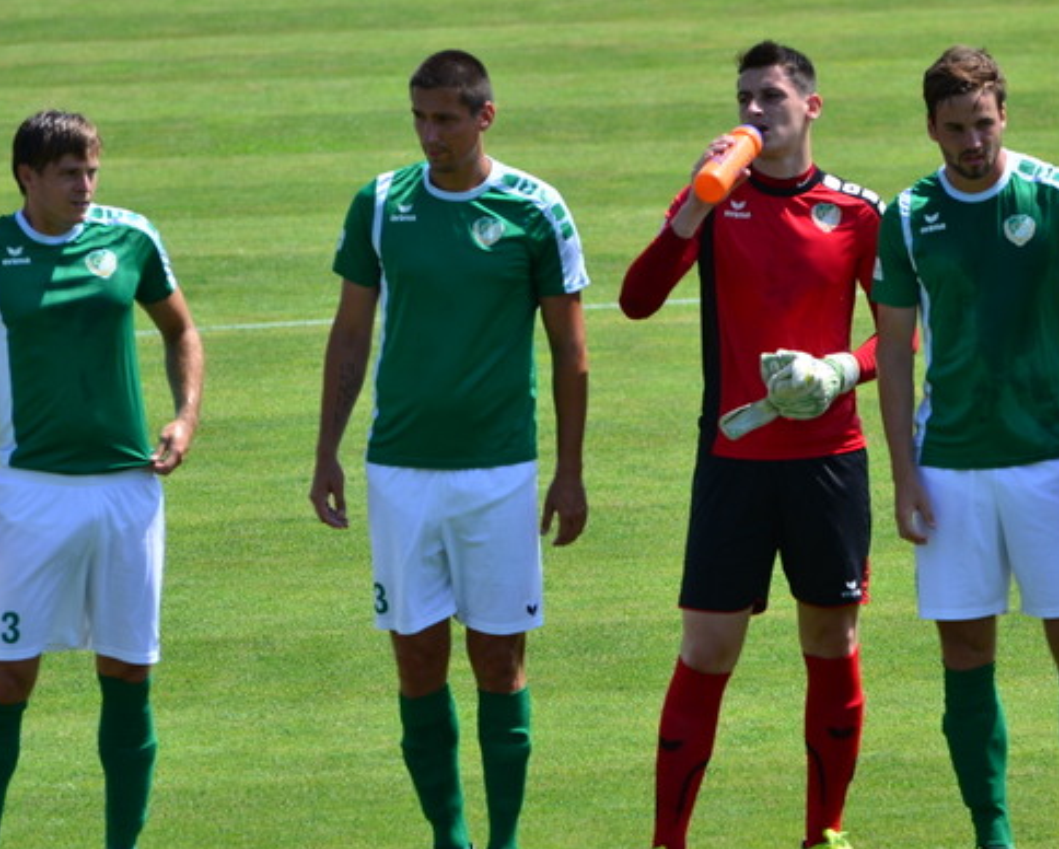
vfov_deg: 3.3
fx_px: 14555
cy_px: 453
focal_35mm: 464
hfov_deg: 4.2
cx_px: 805
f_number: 5.3
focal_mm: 200
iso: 100
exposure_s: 1/500
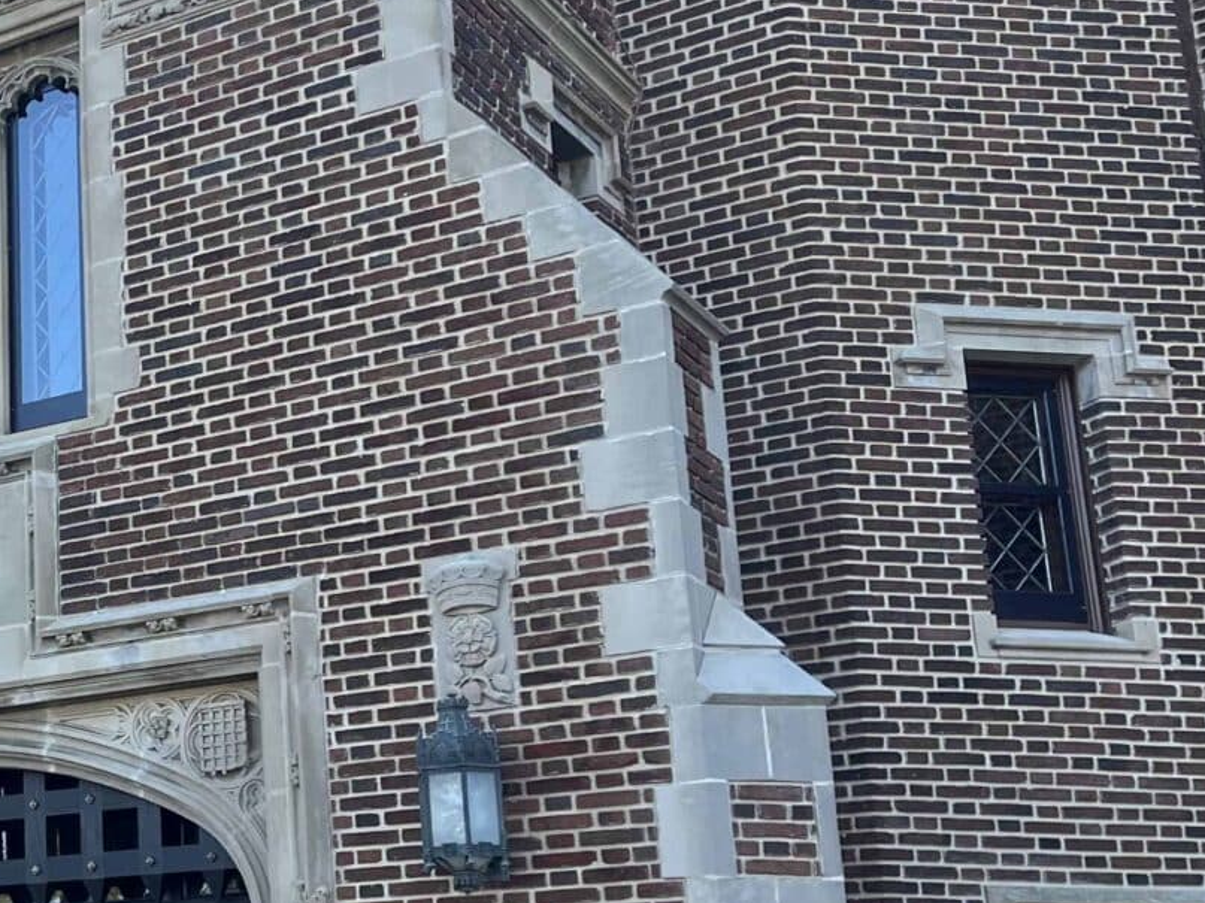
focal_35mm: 66
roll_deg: -0.1
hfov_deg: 26.4
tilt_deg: +13.9
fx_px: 2297
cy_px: 566
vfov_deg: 22.2
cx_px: -215
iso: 50
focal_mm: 5.1
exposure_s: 1/534
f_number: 1.6
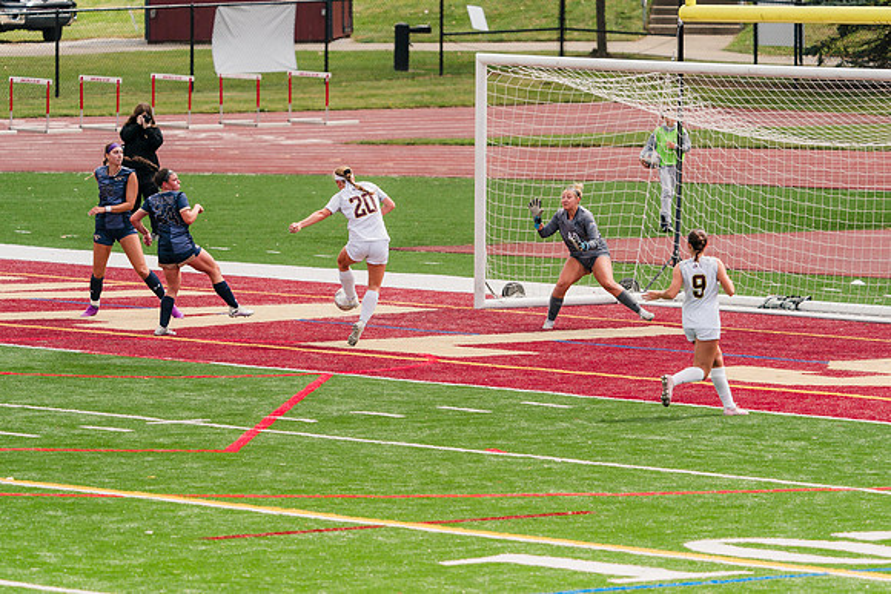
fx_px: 7303
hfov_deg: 7.0
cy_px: 297
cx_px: 446
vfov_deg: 4.7
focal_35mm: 295
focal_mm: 295
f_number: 5.6
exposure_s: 1/1600
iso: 400
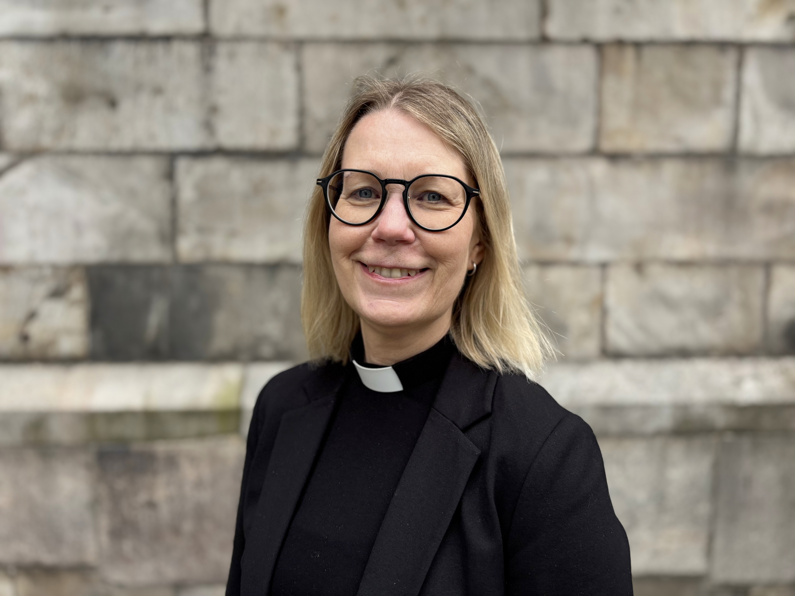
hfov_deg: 67.3
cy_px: 298
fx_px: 597
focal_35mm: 26
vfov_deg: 53.1
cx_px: 398
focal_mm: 5.96
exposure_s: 1/565
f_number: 1.6
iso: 50
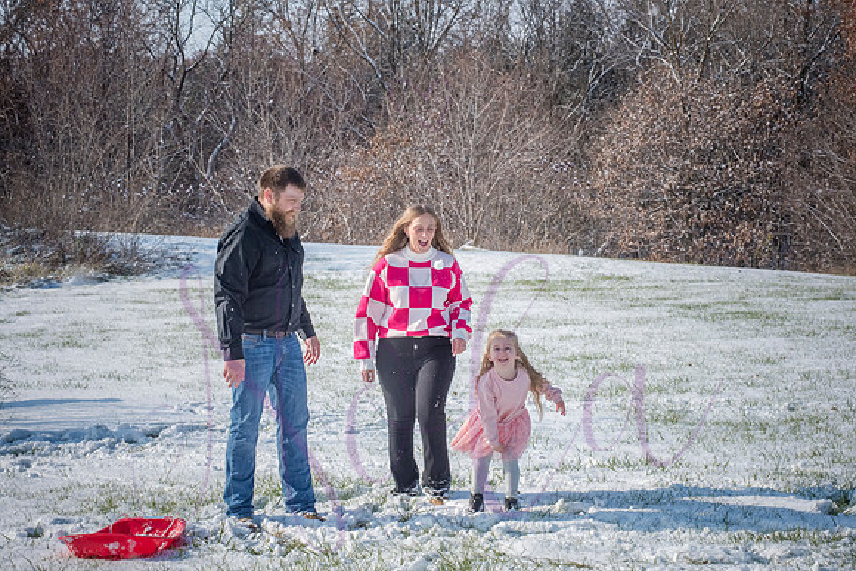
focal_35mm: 80
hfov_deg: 25.4
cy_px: 286
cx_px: 428
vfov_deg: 17.1
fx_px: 1903
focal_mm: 80
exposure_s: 1/1000
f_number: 14
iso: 640
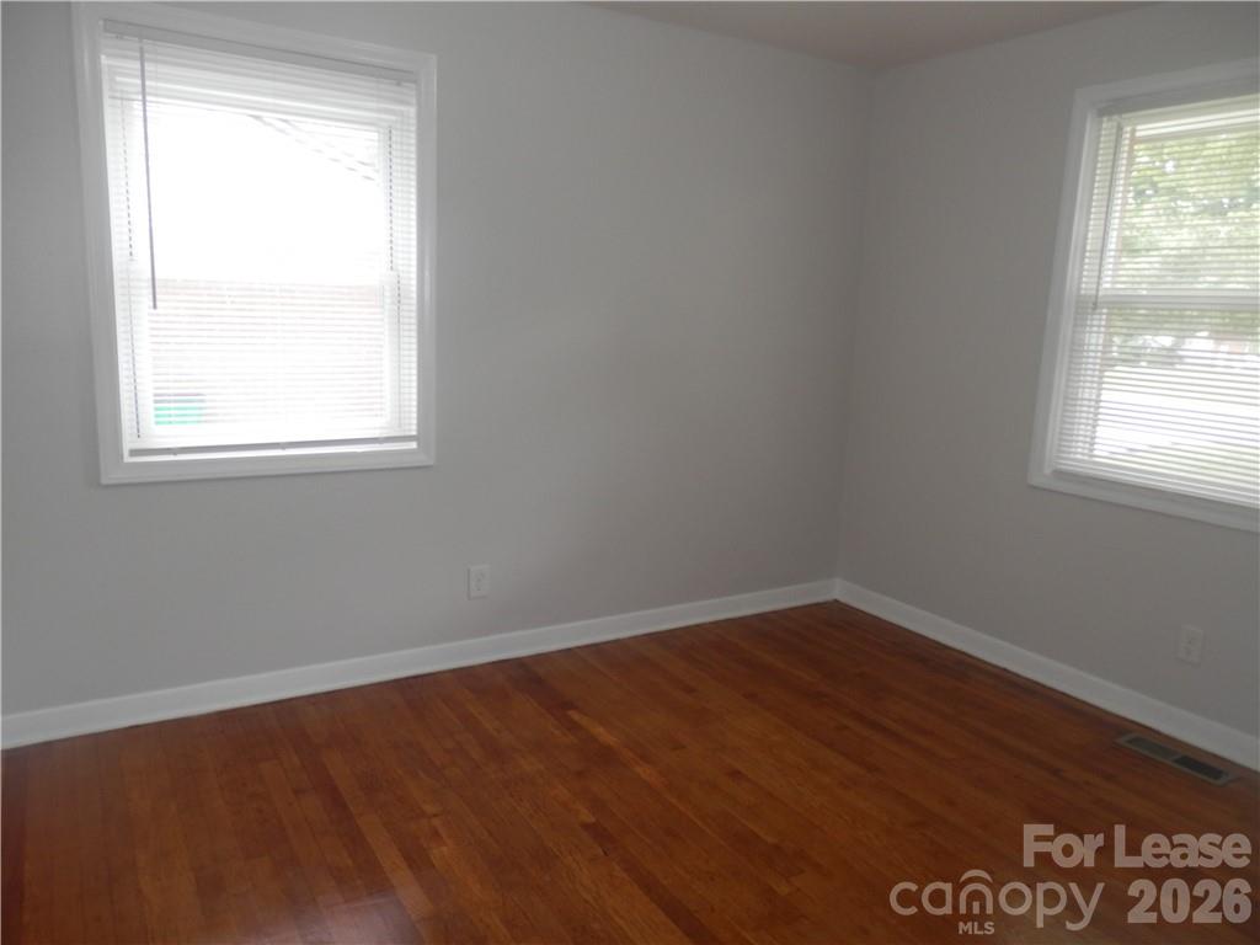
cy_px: 472
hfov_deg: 69.4
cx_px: 630
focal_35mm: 25
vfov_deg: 54.9
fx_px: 910
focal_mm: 4.5
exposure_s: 1/30
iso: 100
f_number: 3
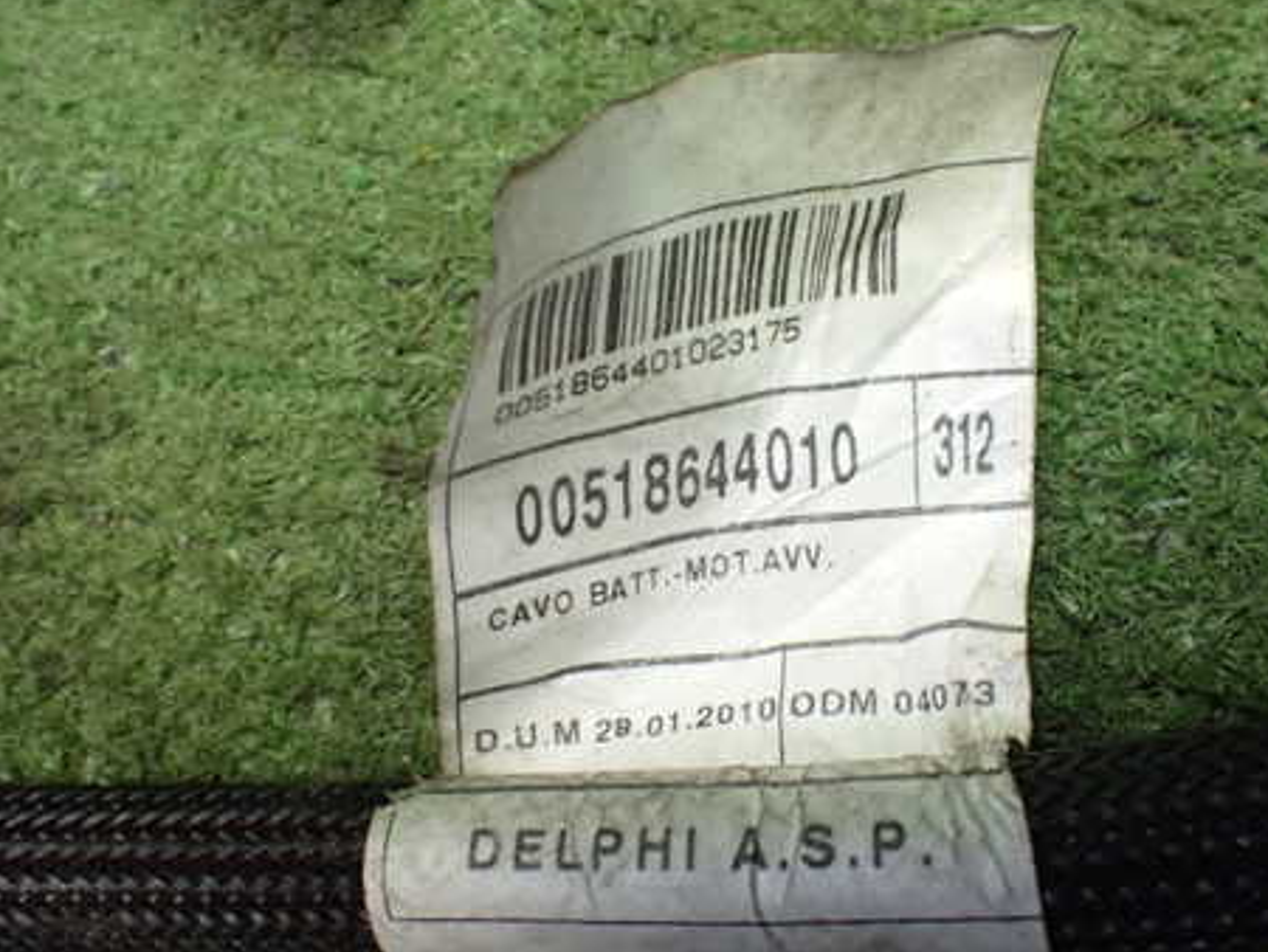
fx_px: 1466
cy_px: 530
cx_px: 707
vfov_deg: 36.0
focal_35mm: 40
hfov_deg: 46.7
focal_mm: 5.4
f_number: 2.3
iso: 800
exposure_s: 1/125
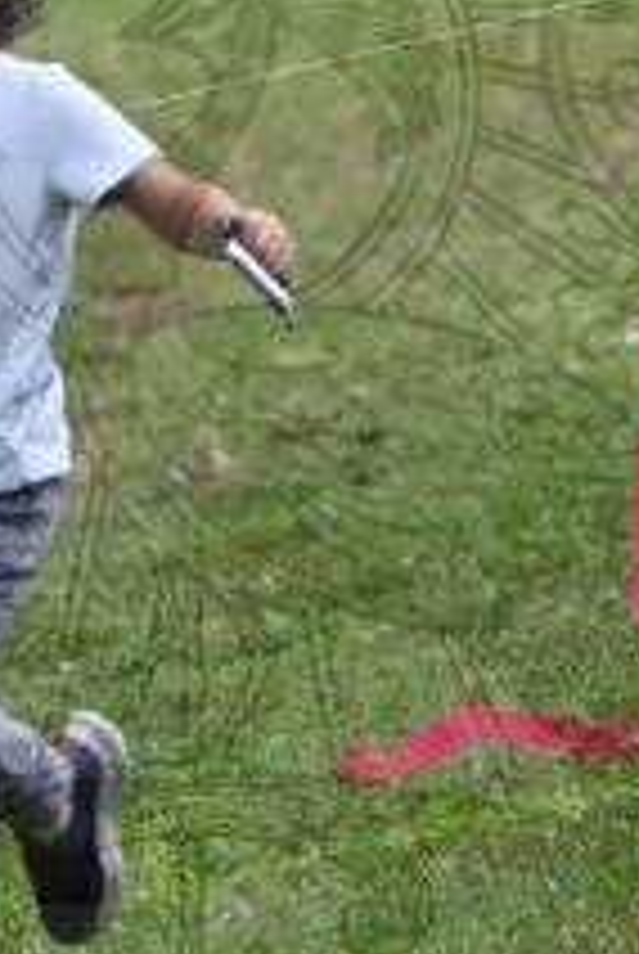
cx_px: 194
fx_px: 33595
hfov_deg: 1.1
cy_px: 774
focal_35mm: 1266
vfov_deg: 1.6
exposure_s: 1/500
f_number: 8
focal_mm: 280
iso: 400
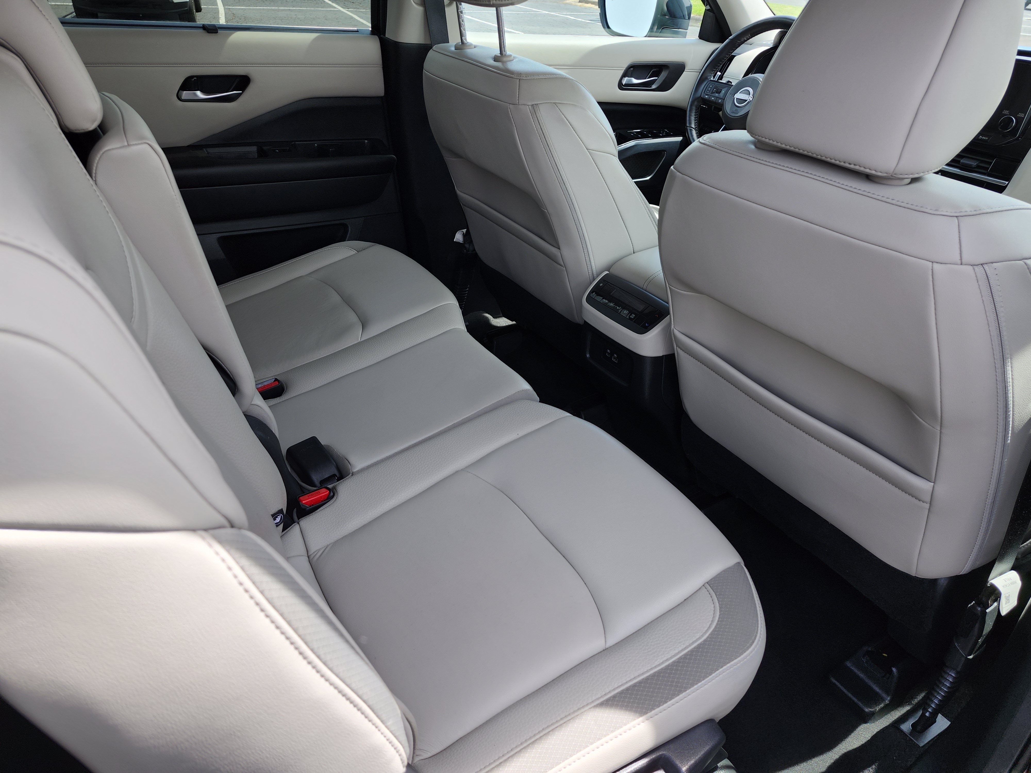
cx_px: 516
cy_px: 386
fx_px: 685
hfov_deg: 73.9
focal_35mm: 23
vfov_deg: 58.9
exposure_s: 1/229
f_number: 1.8
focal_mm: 5.54
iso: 25
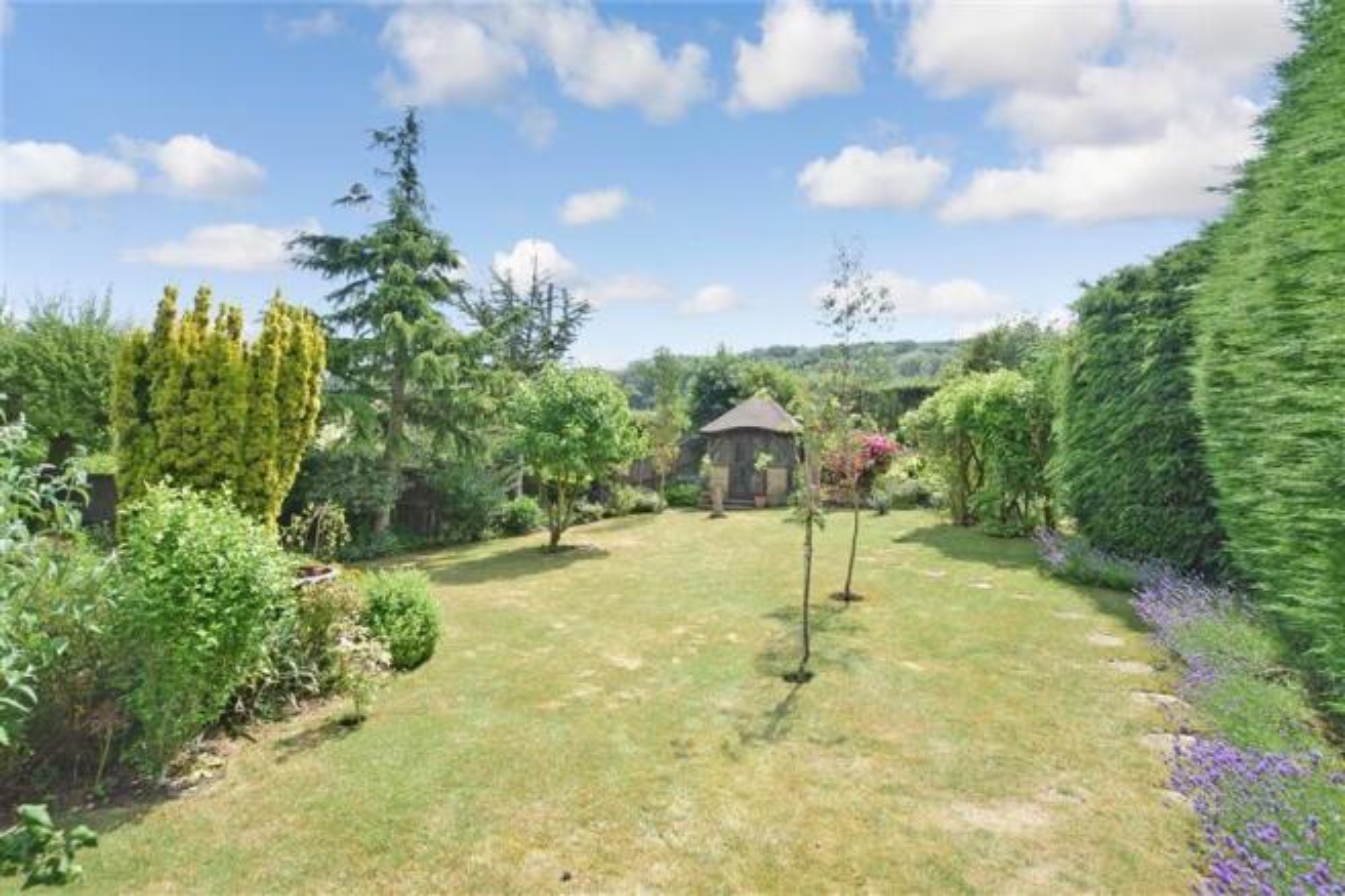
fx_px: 560
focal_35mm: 15
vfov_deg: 77.3
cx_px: 672
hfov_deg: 100.4
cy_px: 448
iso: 200
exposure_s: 1/250
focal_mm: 10
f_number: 8
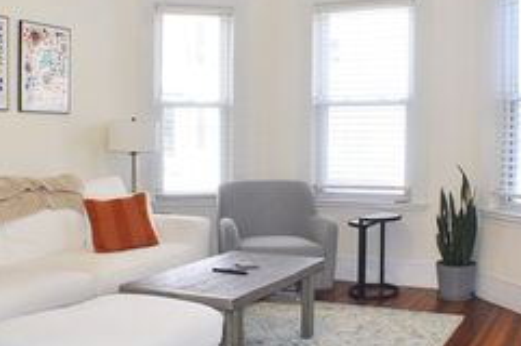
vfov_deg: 24.1
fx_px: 809
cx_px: 292
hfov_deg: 35.6
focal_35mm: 56
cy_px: 158
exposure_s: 1/160
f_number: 3.5
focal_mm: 18
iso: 400
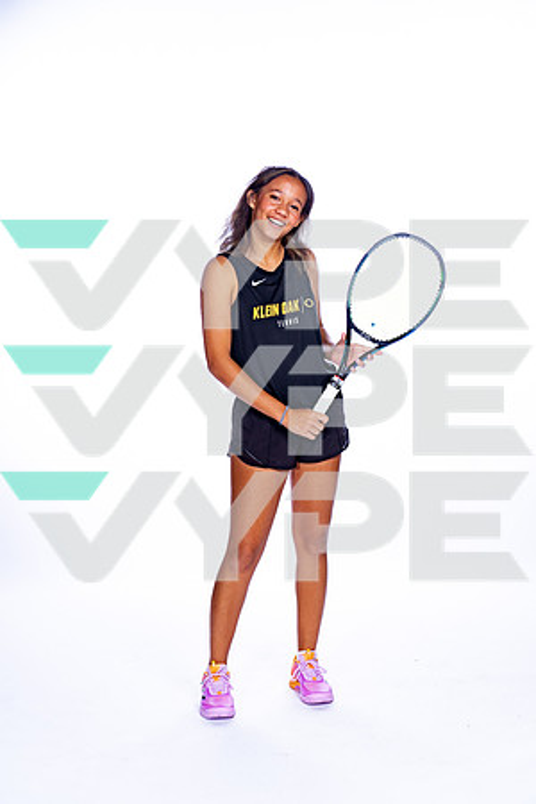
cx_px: 268
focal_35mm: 70
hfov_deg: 19.5
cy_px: 402
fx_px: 1563
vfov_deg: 28.8
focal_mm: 70
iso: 100
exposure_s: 1/250
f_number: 5.6
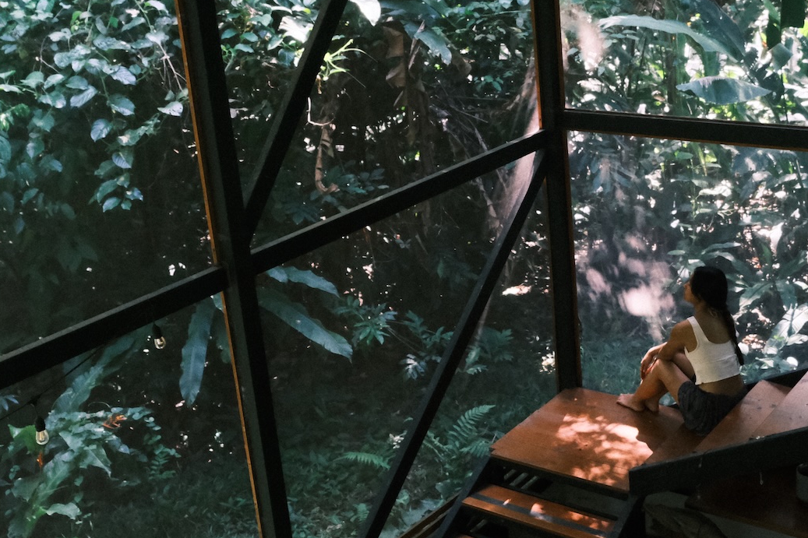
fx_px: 1122
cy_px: 200
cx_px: 515
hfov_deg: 39.3
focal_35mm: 50
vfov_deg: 26.9
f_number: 3.6
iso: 4000
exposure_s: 1/400
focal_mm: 18
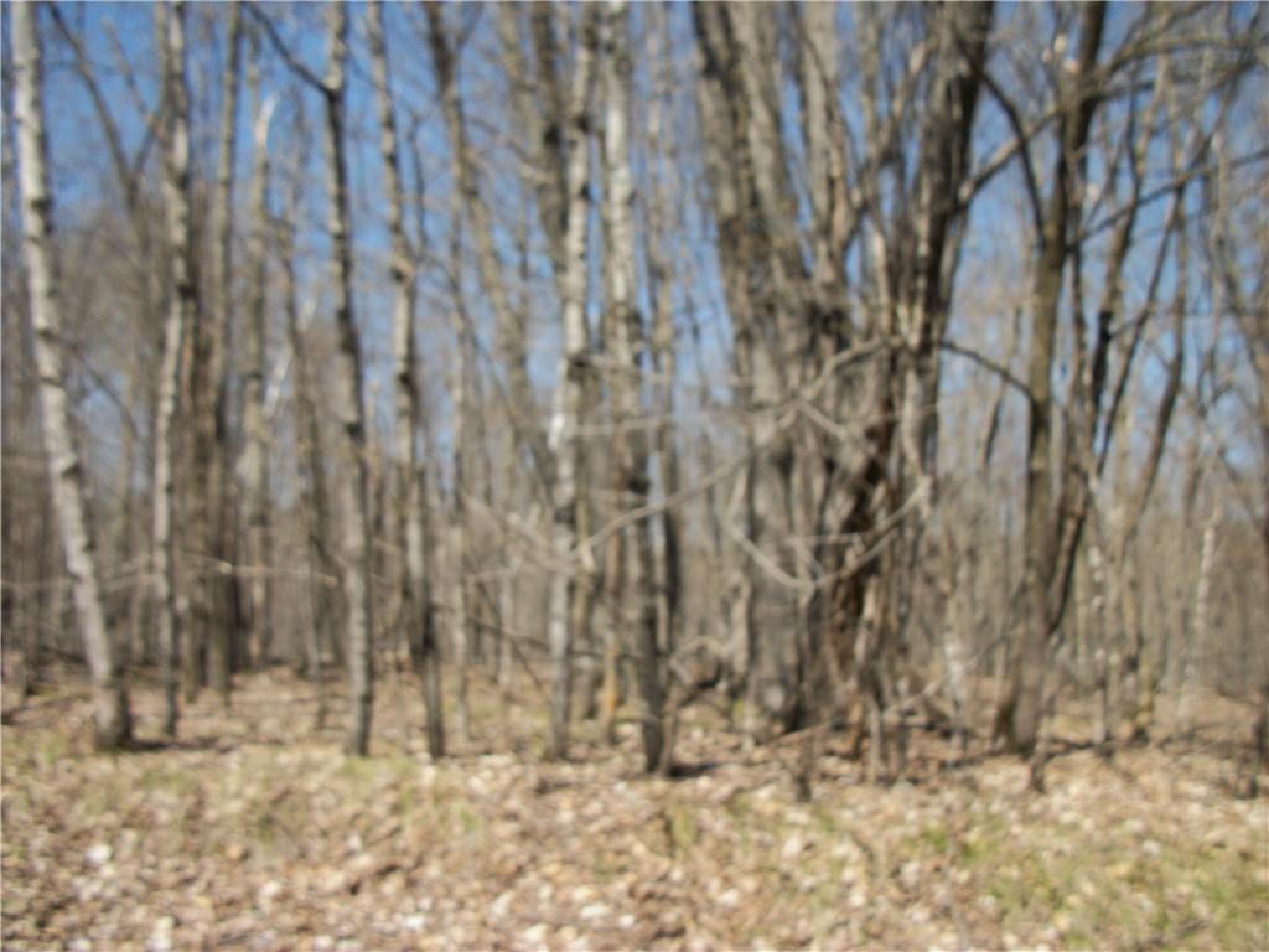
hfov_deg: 56.8
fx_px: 1173
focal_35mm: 32
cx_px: 634
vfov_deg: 44.2
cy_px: 476
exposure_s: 1/125
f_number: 8.8
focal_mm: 5.7
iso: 80
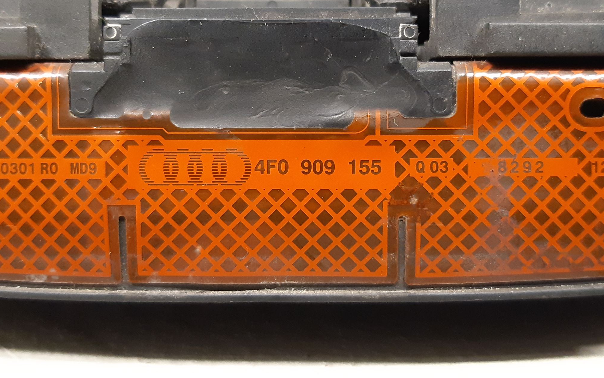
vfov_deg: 44.3
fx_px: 461
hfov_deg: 66.5
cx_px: 305
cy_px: 152
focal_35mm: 28
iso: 250
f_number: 1.7
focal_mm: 3.93
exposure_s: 1/25
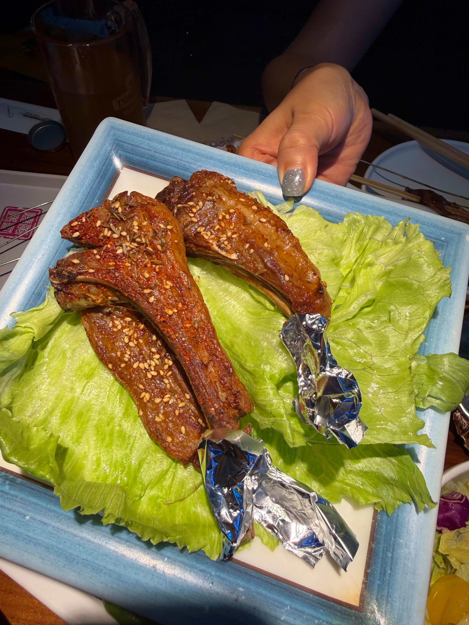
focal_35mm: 24
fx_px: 434
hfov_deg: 56.8
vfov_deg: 71.6
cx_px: 234
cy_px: 312
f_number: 2.2
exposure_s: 1/115
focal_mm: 2.22
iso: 80
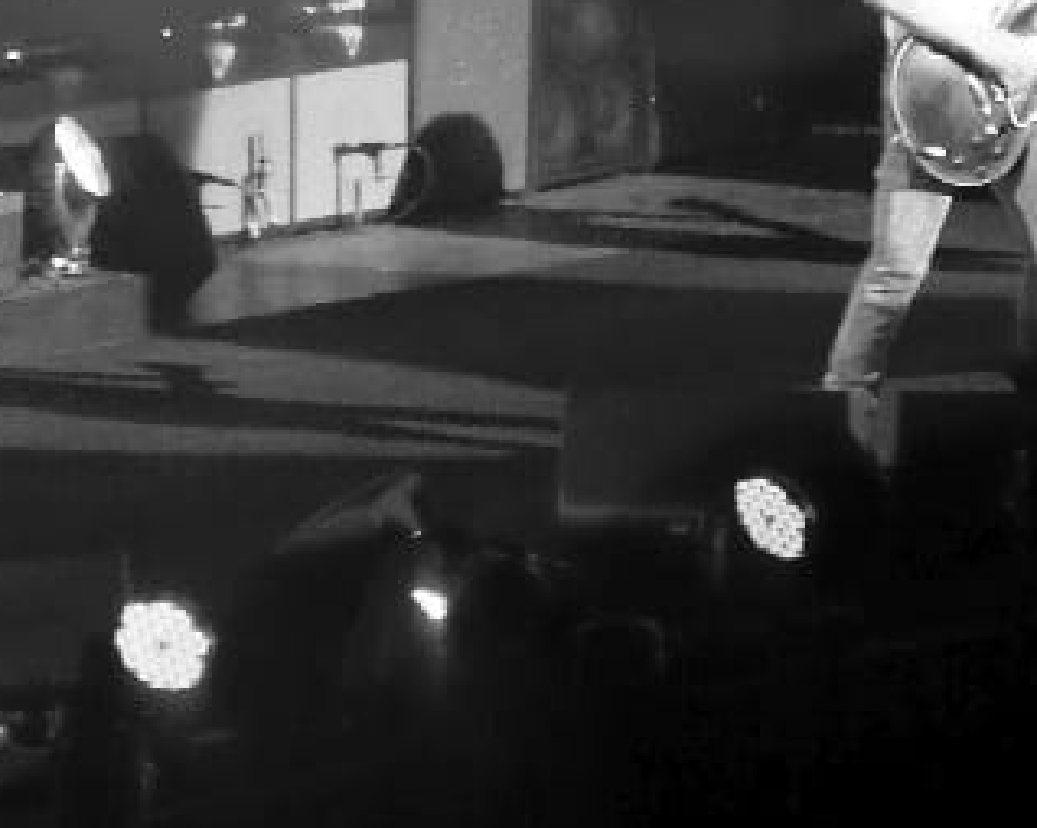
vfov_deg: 2.2
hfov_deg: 2.7
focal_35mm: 715
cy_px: -101
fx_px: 21931
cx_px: 502
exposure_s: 1/25
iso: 800
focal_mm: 44.5
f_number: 4
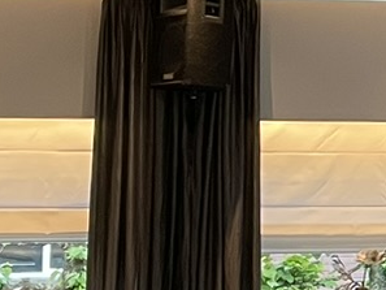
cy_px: 73
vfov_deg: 8.3
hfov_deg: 10.6
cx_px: 620
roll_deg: +0.3
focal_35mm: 179
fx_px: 1997
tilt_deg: +5.6
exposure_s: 1/60
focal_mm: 4.2
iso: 160
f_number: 1.6
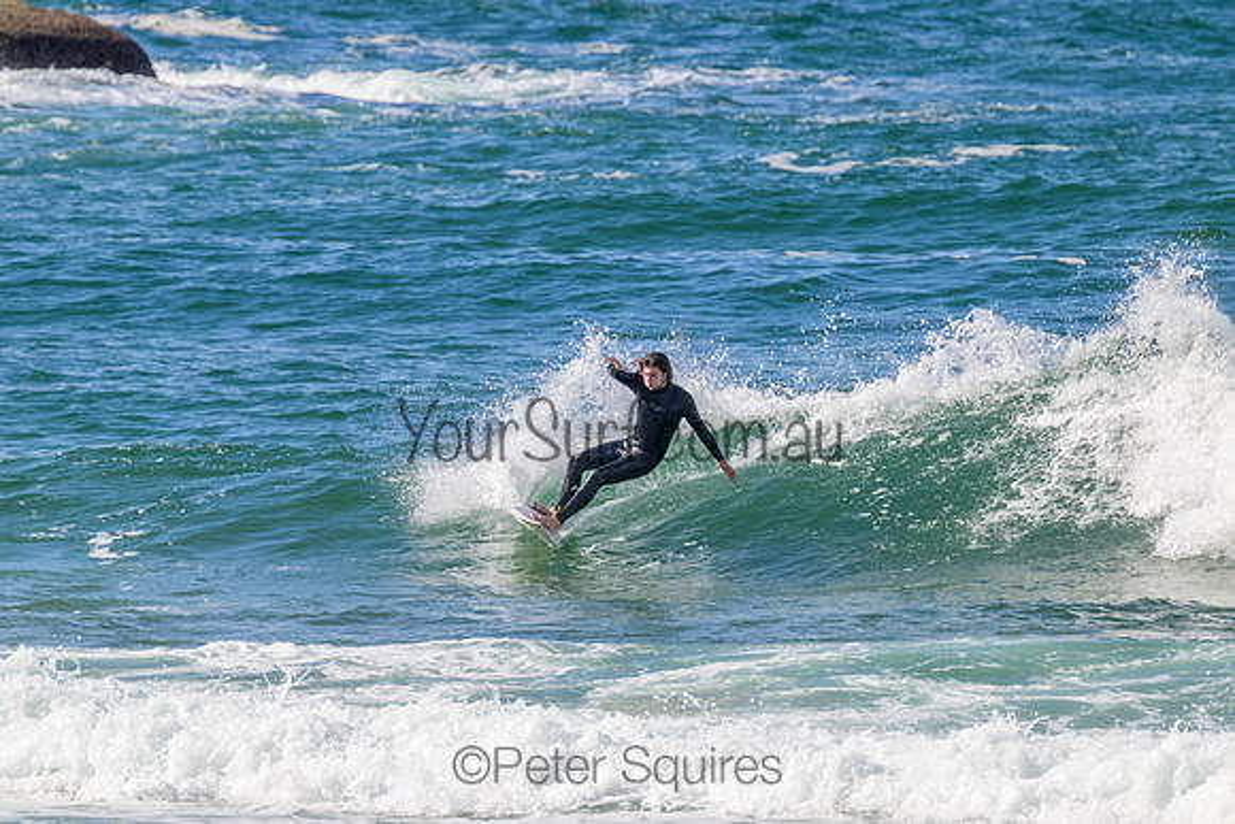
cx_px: 618
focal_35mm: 800
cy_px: 412
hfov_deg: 2.6
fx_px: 27450
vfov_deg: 1.7
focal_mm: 800
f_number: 11
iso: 1600
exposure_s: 1/2000
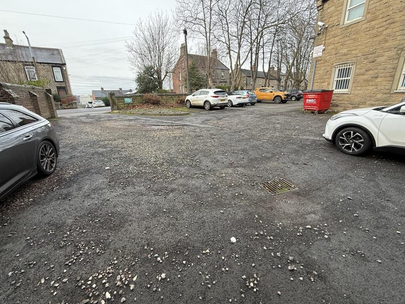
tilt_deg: -13.9
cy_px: 146
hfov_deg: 98.2
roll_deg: +1.9
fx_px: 175
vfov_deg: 81.7
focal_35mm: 15
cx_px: 199
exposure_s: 1/162
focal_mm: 2.22
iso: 64
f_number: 2.2
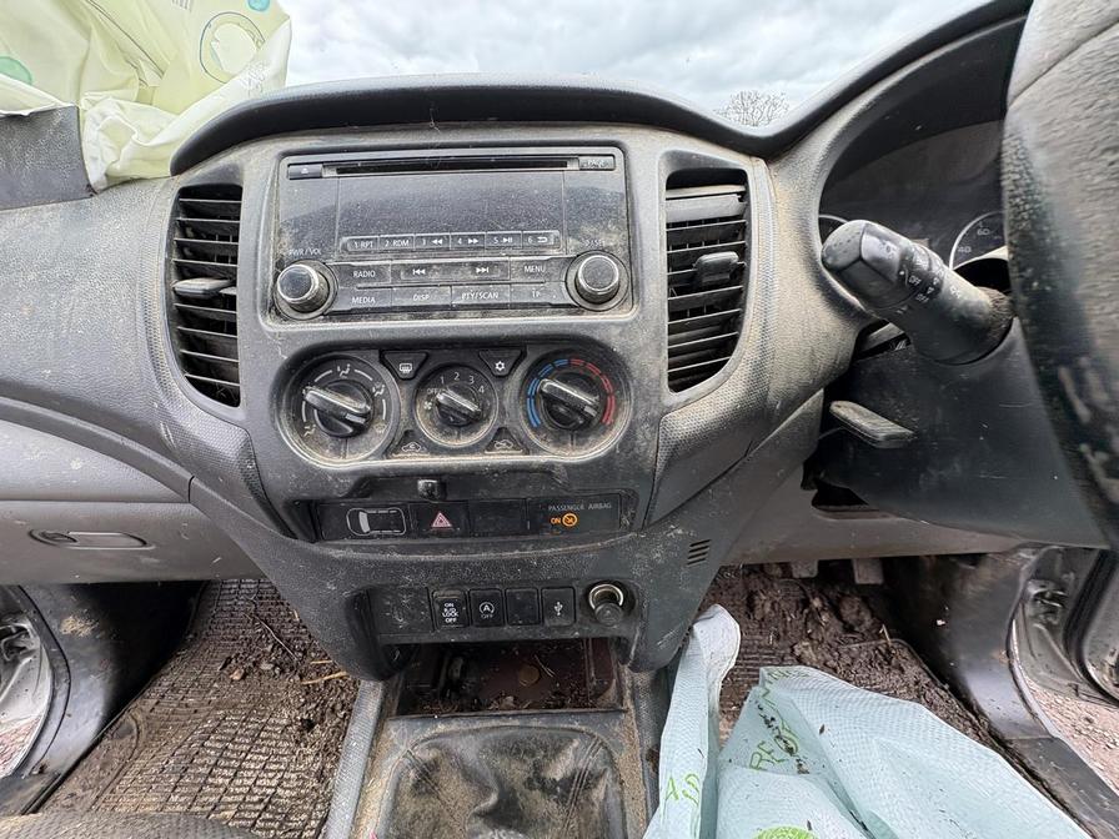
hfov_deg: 102.1
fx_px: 453
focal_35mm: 14
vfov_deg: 85.7
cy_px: 420
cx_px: 560
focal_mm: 2.22
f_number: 2.2
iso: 100
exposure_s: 1/140
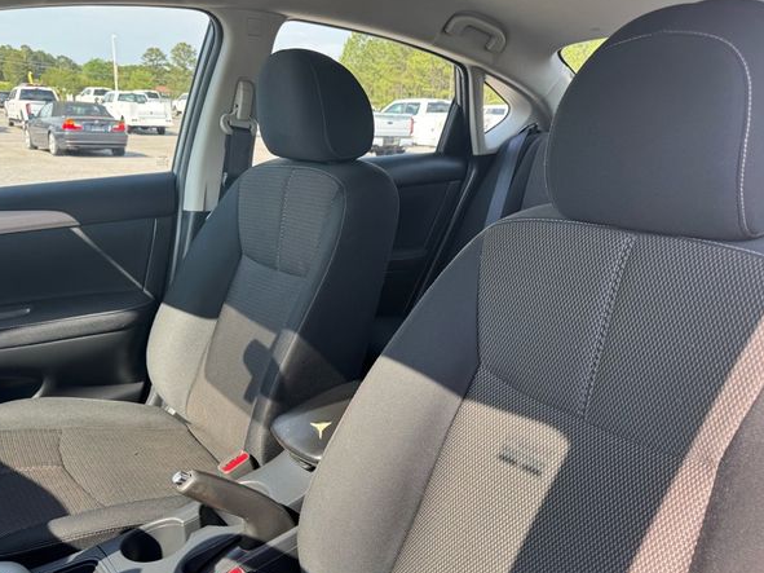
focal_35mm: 26
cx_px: 352
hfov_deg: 67.2
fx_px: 574
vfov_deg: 53.0
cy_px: 301
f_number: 1.78
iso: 80
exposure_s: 1/315
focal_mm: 6.76
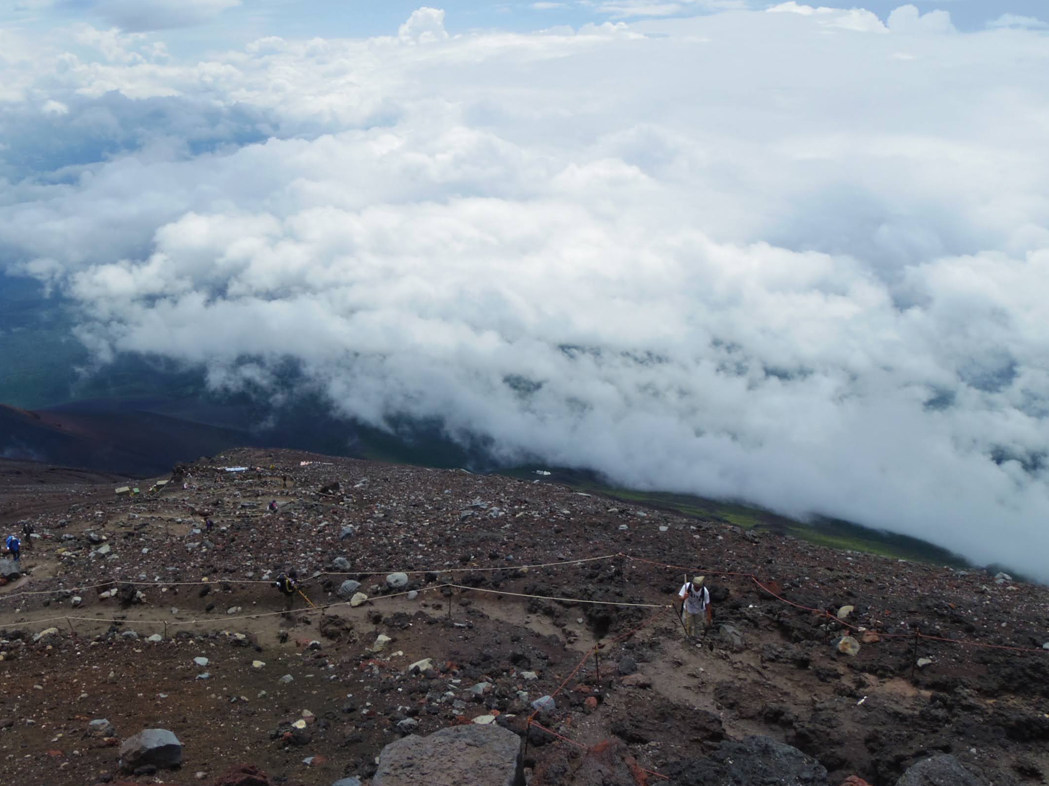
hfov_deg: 53.5
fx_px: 1030
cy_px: 337
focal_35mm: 34
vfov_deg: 41.7
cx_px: 414
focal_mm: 5
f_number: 5
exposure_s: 1/1250
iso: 100
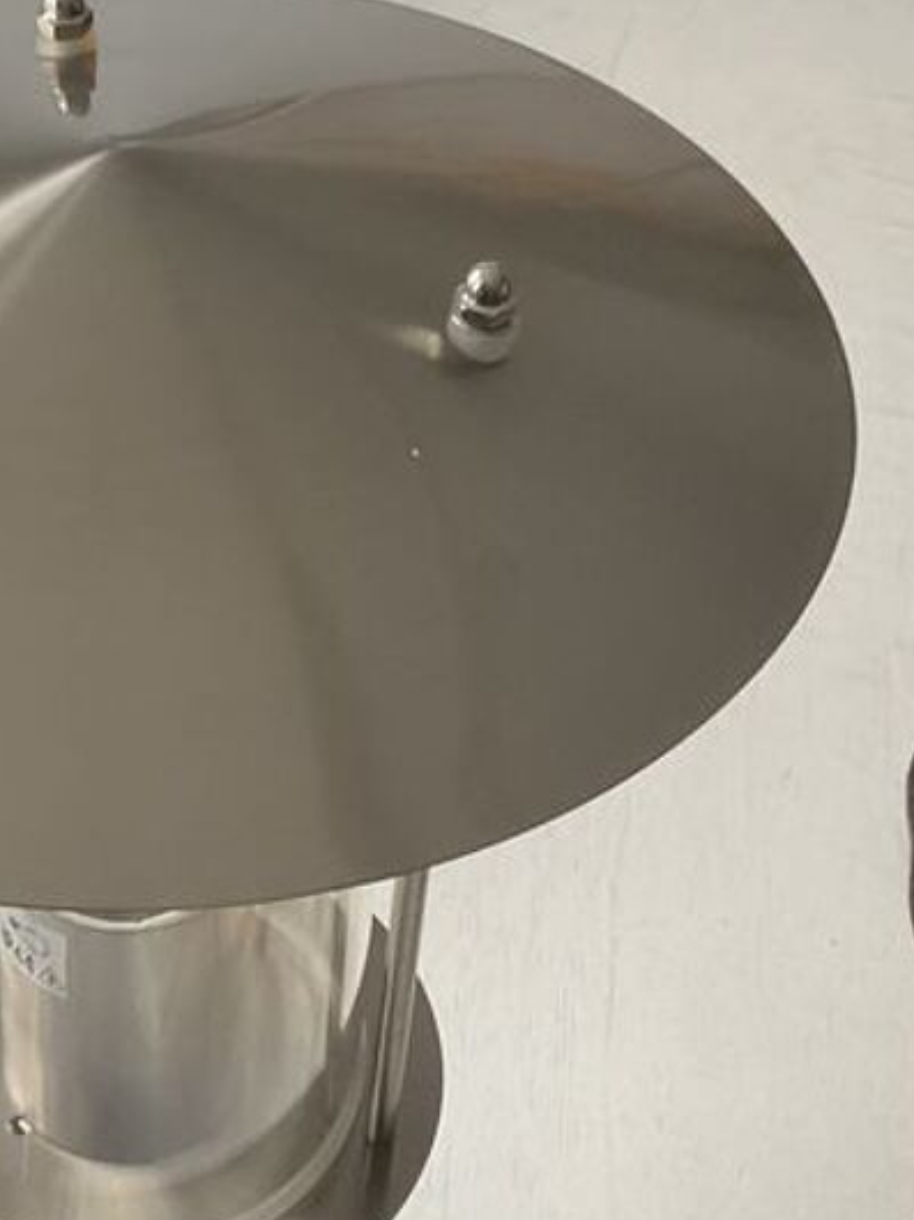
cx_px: 81
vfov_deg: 26.7
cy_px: 680
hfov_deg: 19.7
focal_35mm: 73
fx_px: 2572
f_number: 1.8
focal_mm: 3
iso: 125
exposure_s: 1/60
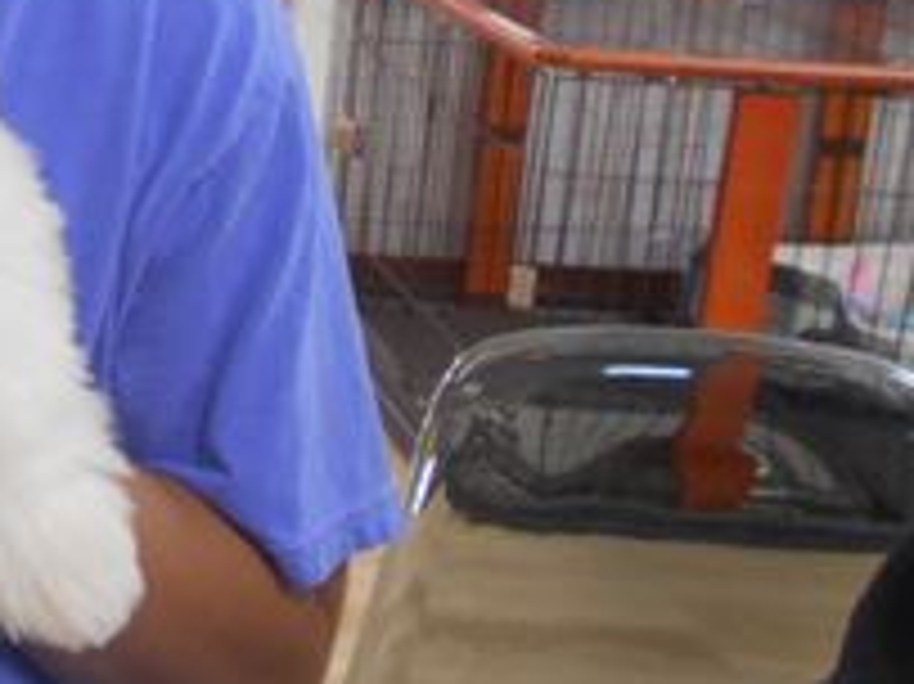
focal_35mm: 77
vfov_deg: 18.6
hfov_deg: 21.6
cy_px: 9
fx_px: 2032
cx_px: -428
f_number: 3.2
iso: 200
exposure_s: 1/30
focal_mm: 4.6
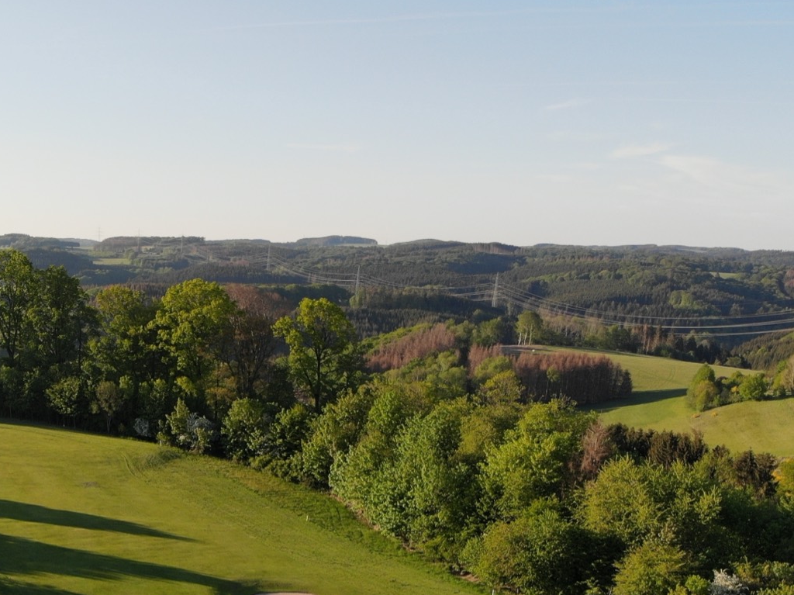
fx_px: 1032
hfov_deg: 40.3
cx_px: 150
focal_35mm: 45
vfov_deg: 30.8
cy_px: 531
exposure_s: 1/596
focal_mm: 4.5
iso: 100
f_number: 2.8
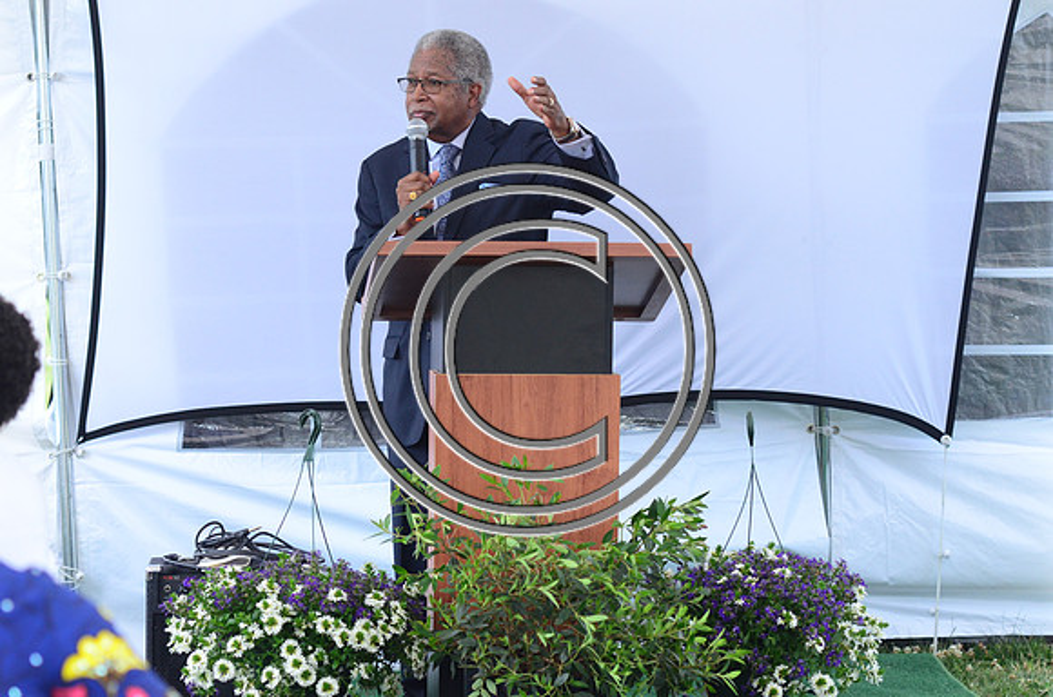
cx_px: 526
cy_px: 348
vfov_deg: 12.1
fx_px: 3283
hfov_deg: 18.2
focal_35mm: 112
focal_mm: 75
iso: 800
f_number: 2.8
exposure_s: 1/200
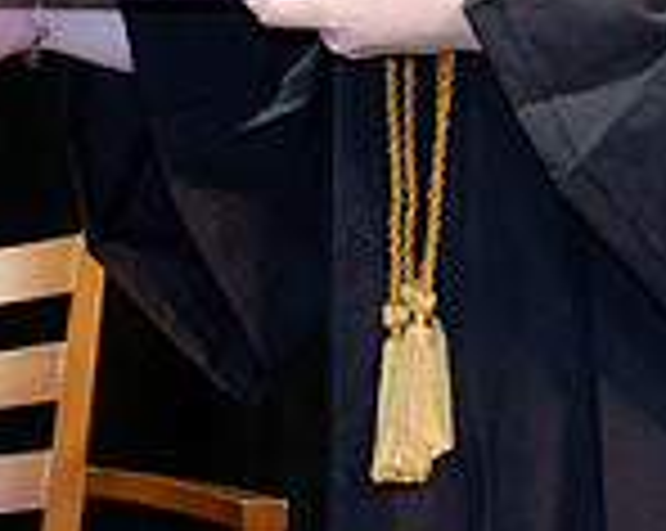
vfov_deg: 6.0
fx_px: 5059
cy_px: -189
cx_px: 67
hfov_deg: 7.5
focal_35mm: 257
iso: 1600
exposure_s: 1/125
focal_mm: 27.4
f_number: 4
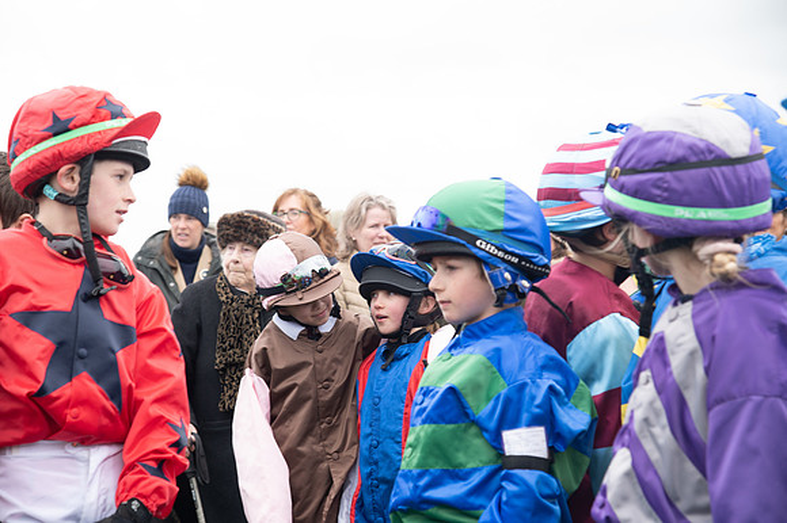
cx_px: 394
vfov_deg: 15.9
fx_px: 1879
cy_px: 262
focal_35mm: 86
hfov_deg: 23.7
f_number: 5
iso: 200
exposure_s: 1/125
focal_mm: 86
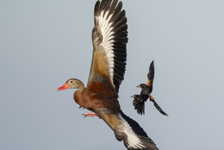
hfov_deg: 1.5
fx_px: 8433
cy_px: 101
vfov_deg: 1.0
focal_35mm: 1355
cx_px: 112
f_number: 4
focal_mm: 600
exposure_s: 1/4000
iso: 640
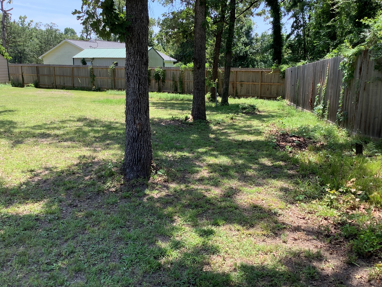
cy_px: 147
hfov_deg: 56.8
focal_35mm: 32
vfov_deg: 44.2
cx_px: 188
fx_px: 353
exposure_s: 1/316
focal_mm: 3.3
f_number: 2.4
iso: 25
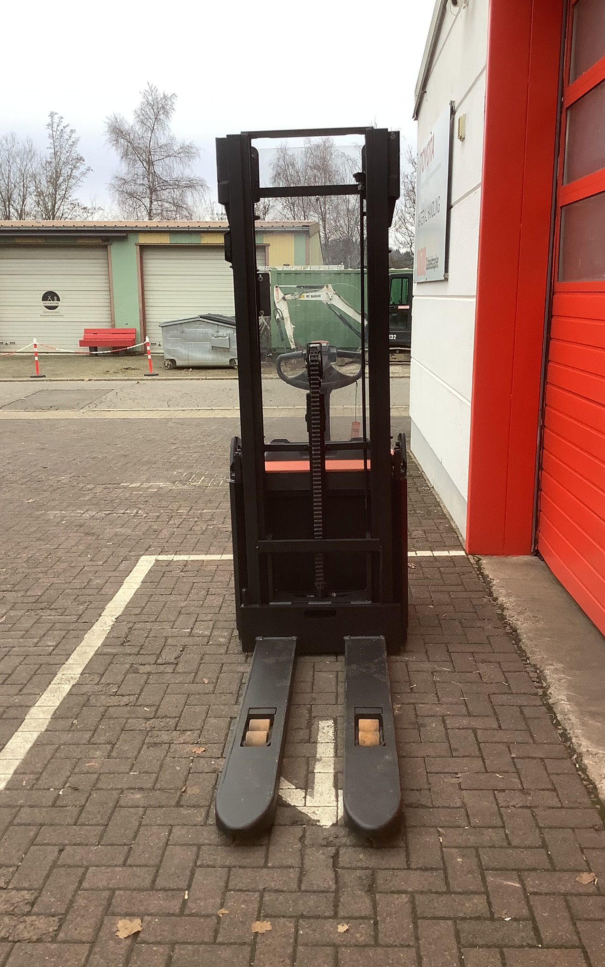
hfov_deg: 38.3
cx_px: 310
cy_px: 483
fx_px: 870
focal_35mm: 33
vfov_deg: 58.1
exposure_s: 1/50
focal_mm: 3.3
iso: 64
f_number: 2.4
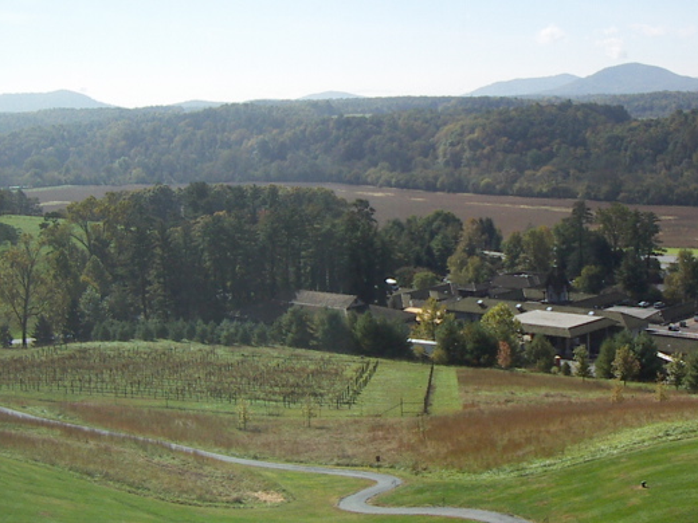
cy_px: 268
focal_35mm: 59
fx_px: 1190
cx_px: 485
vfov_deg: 24.8
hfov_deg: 32.3
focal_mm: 4.7
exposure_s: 1/160
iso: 50
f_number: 6.7
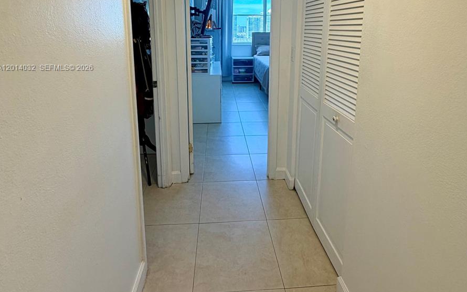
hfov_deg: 85.1
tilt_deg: -8.4
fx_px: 255
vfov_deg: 56.3
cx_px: 232
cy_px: 68
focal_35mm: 20
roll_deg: +0.1
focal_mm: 2.22
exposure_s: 1/120
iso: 100
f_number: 2.2
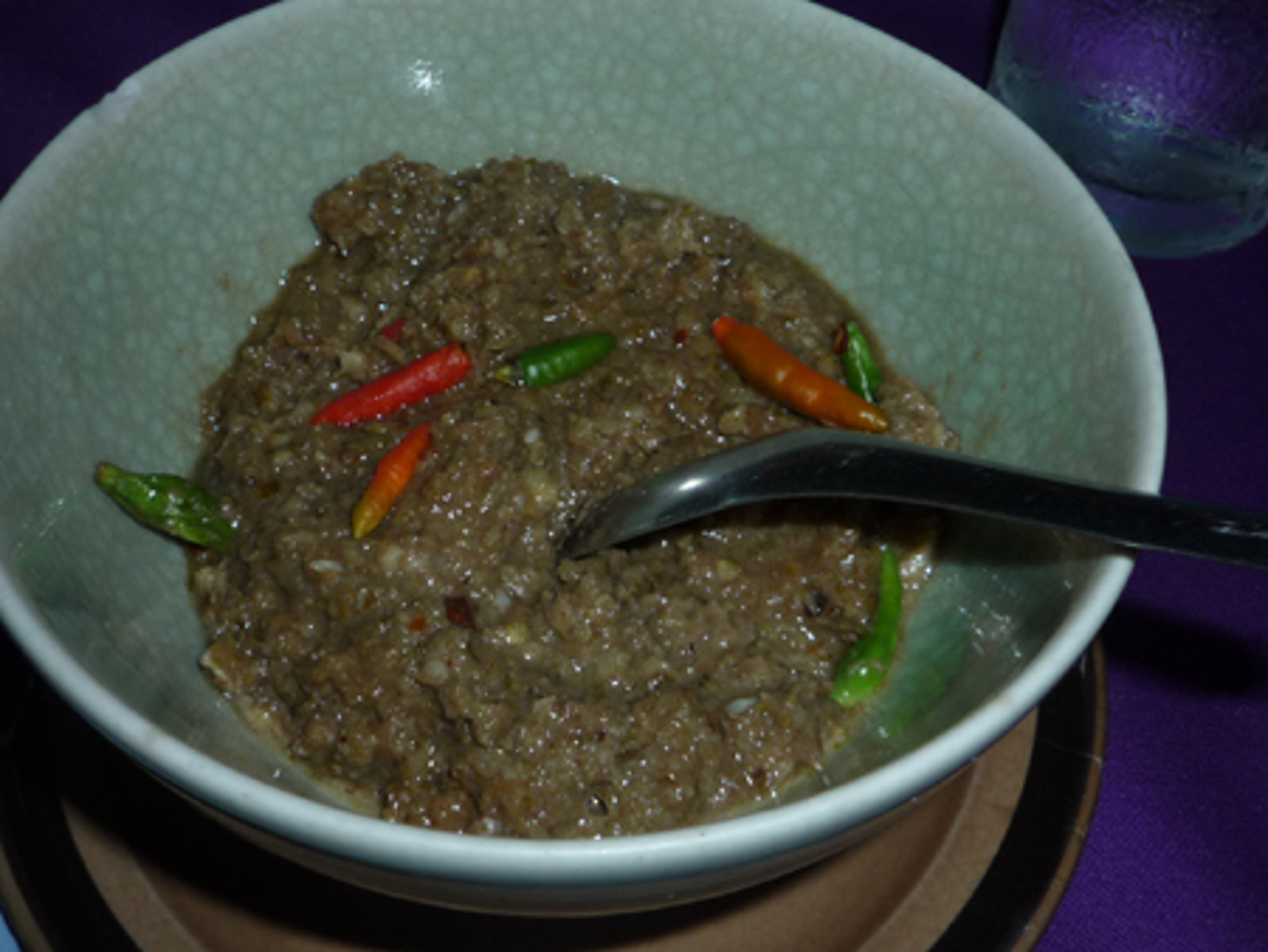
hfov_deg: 50.1
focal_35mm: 37
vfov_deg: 38.7
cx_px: 634
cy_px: 476
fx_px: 1356
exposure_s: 1/30
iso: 100
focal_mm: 4.4
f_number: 4
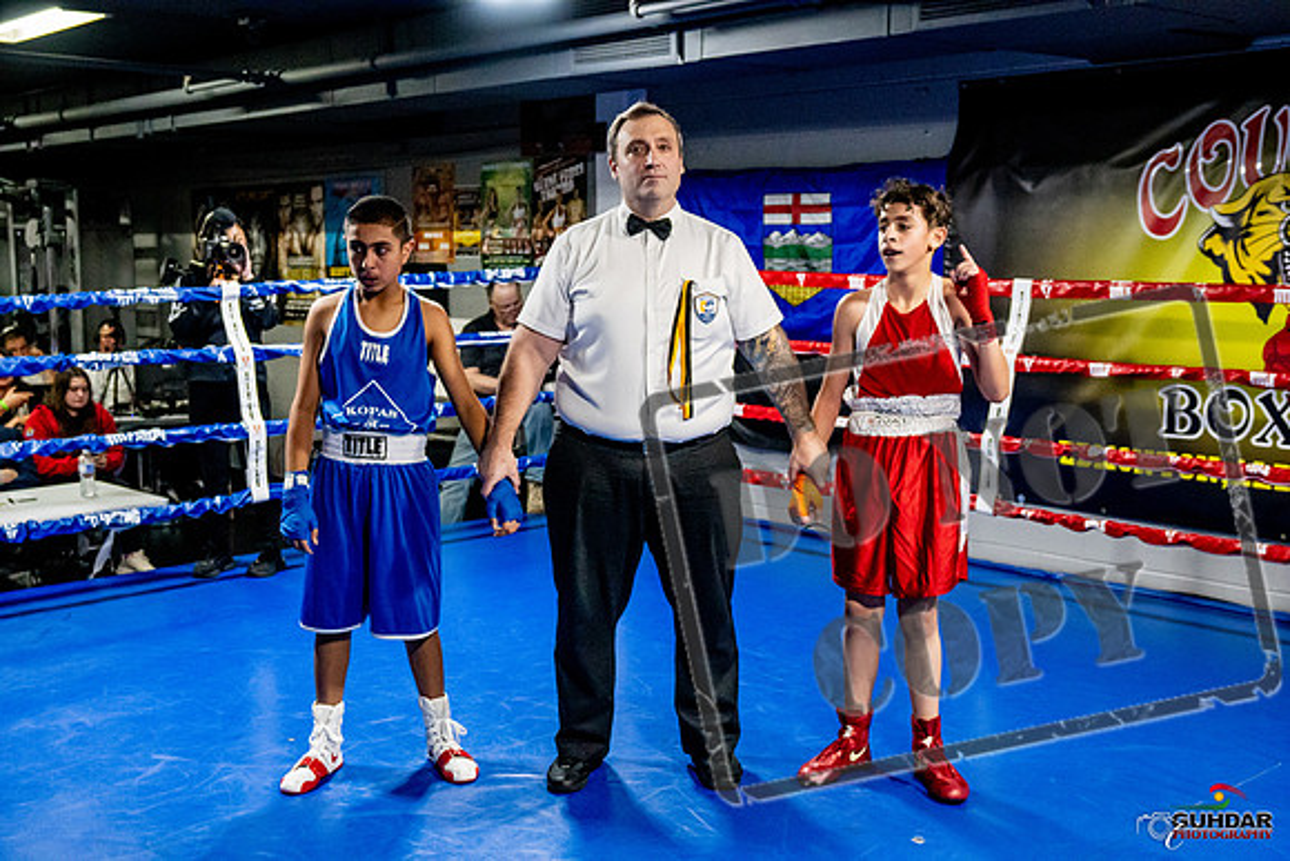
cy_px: 430
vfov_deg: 31.9
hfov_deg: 46.4
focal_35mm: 42
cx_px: 645
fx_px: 1505
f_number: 2.8
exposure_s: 1/800
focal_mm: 28
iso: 5000
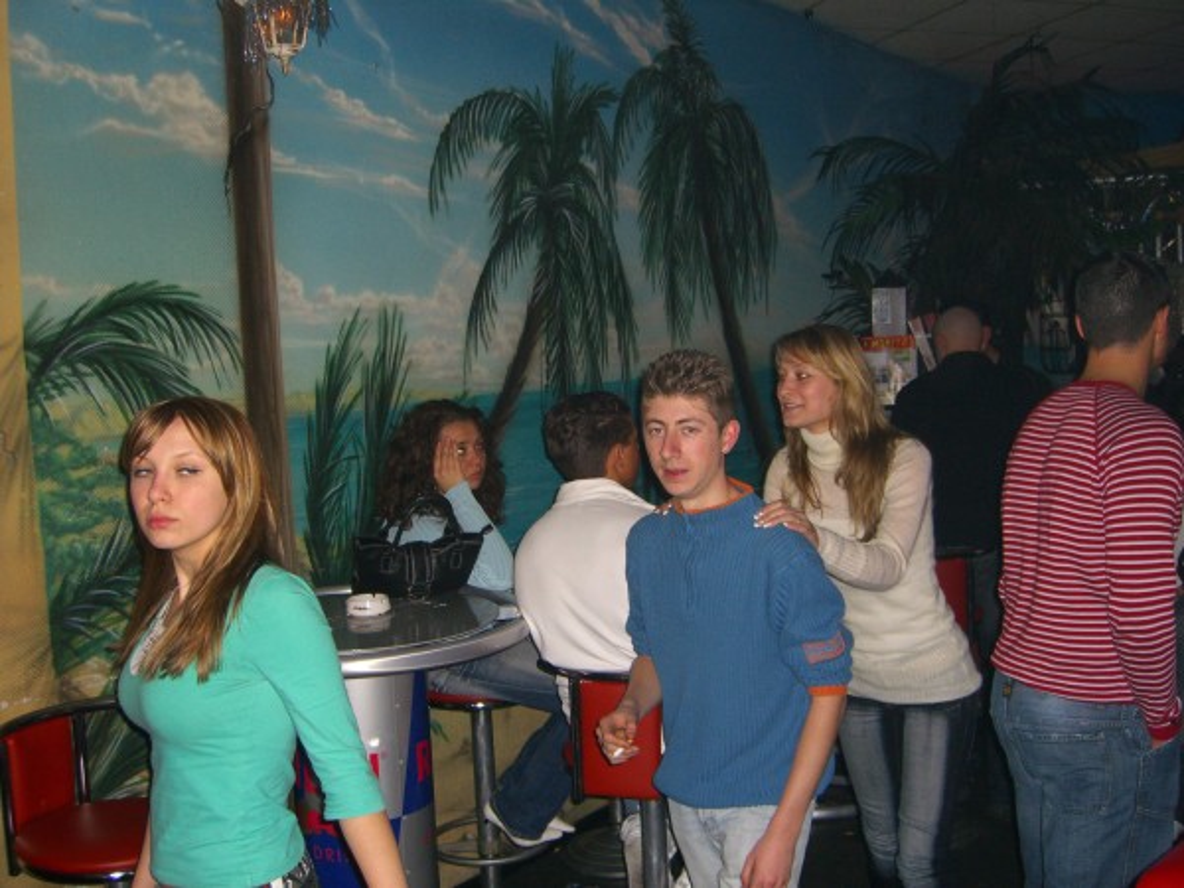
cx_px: 592
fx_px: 1300
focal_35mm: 38
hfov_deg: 49.0
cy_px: 444
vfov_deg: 37.7
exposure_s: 1/60
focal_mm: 7.9
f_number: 2.8
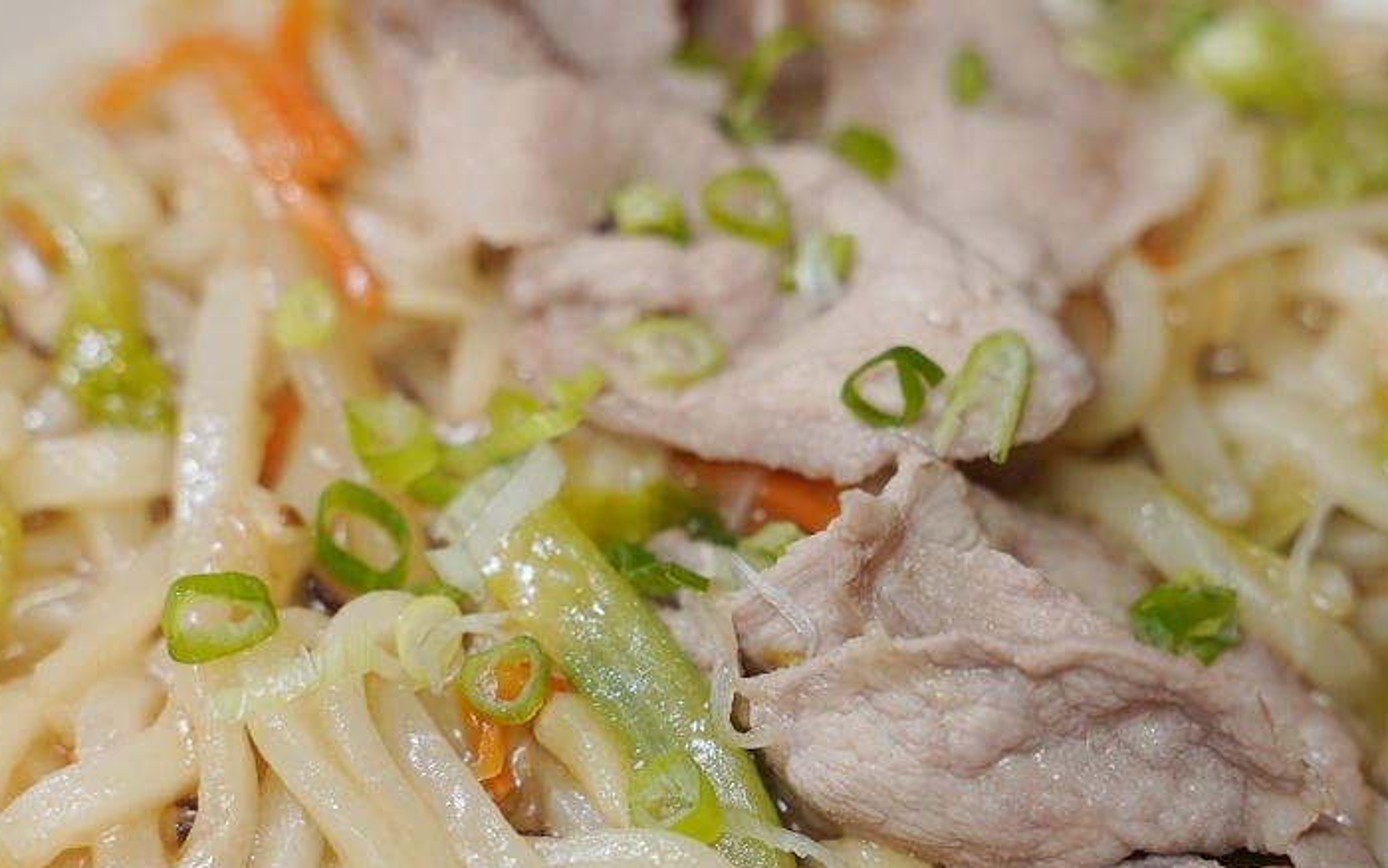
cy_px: 571
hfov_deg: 15.9
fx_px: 4957
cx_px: 811
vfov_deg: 10.0
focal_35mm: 131
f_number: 4
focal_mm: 75
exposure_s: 1/80
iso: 200
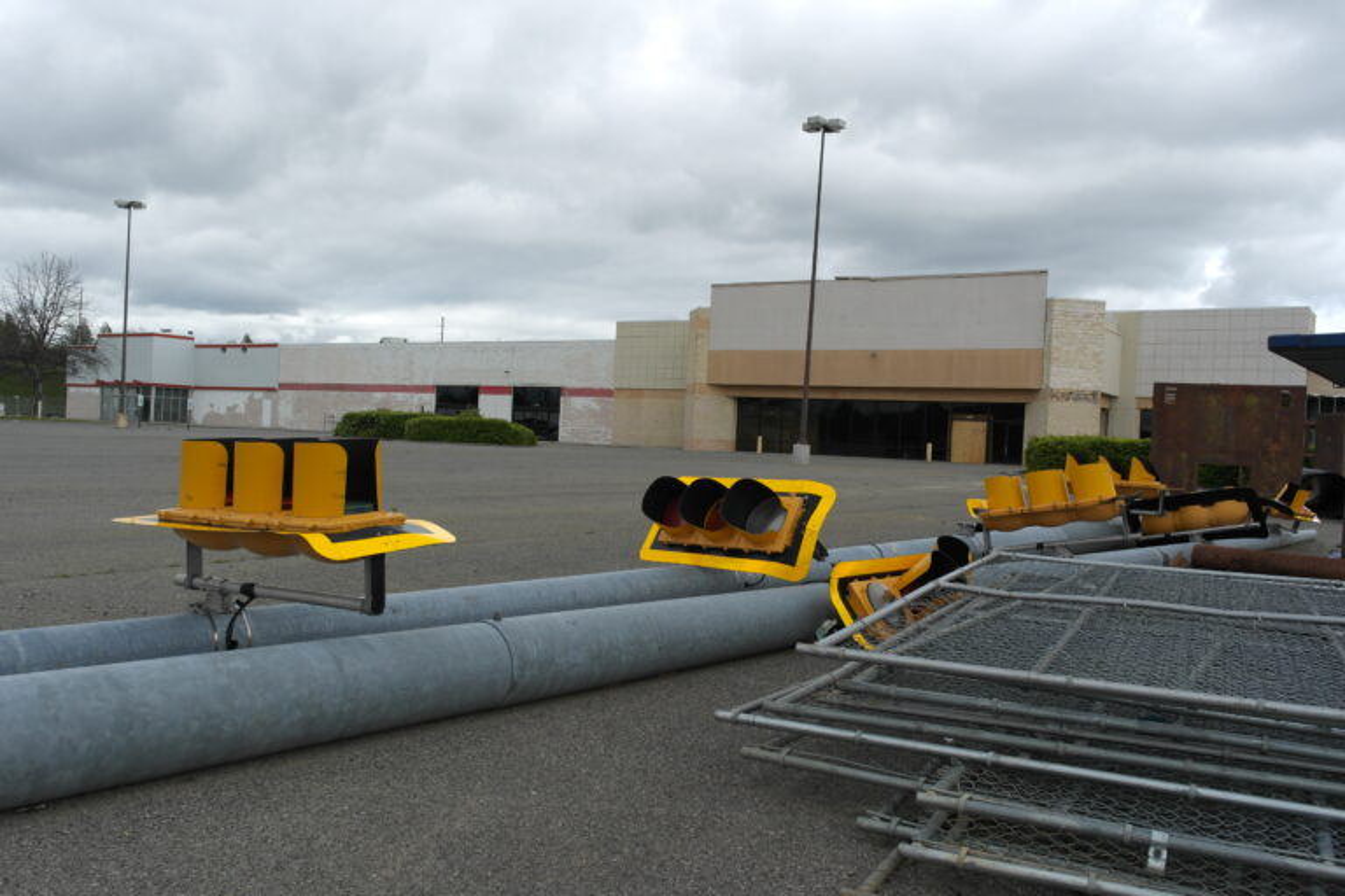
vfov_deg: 43.6
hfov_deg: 61.9
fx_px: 1121
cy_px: 448
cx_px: 672
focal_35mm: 30
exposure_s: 1/200
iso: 100
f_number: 5.6
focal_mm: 20
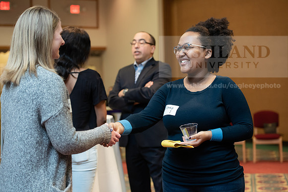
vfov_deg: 19.5
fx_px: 560
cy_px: 96
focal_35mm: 70
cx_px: 144
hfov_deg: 28.8
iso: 1600
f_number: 3.5
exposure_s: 1/200
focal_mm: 70
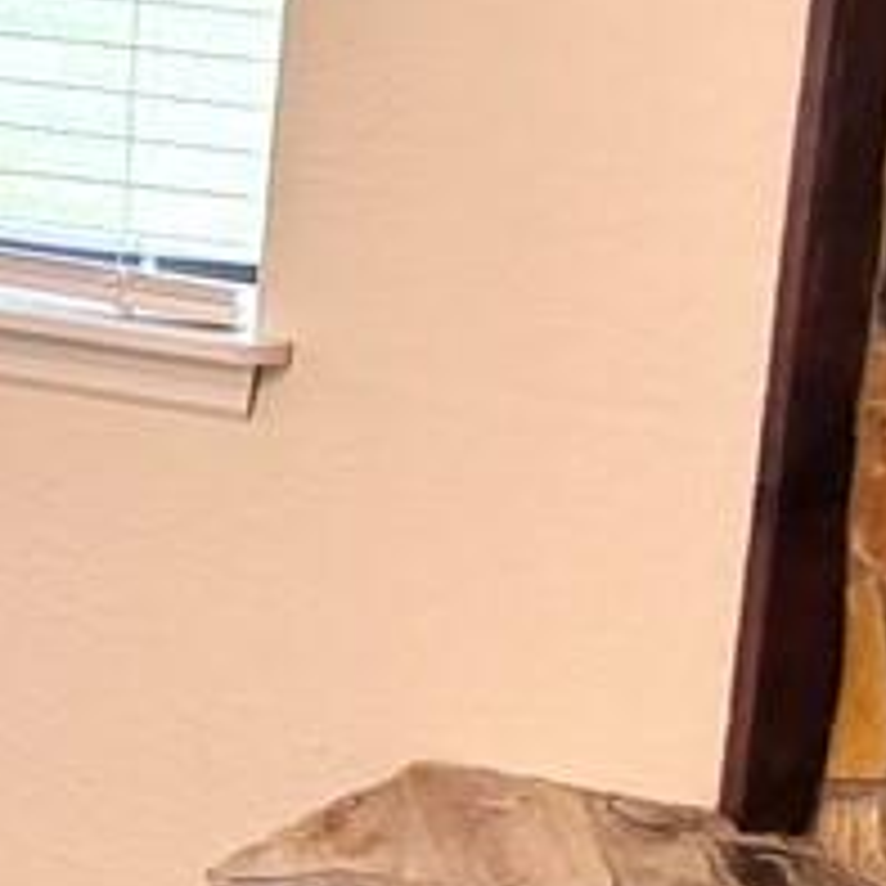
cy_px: 148
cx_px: -1875
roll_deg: -1.3
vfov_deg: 9.3
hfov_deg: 7.9
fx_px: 5415
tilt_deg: -9.5
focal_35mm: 187
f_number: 1.6
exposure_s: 1/60
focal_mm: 5.96
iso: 100
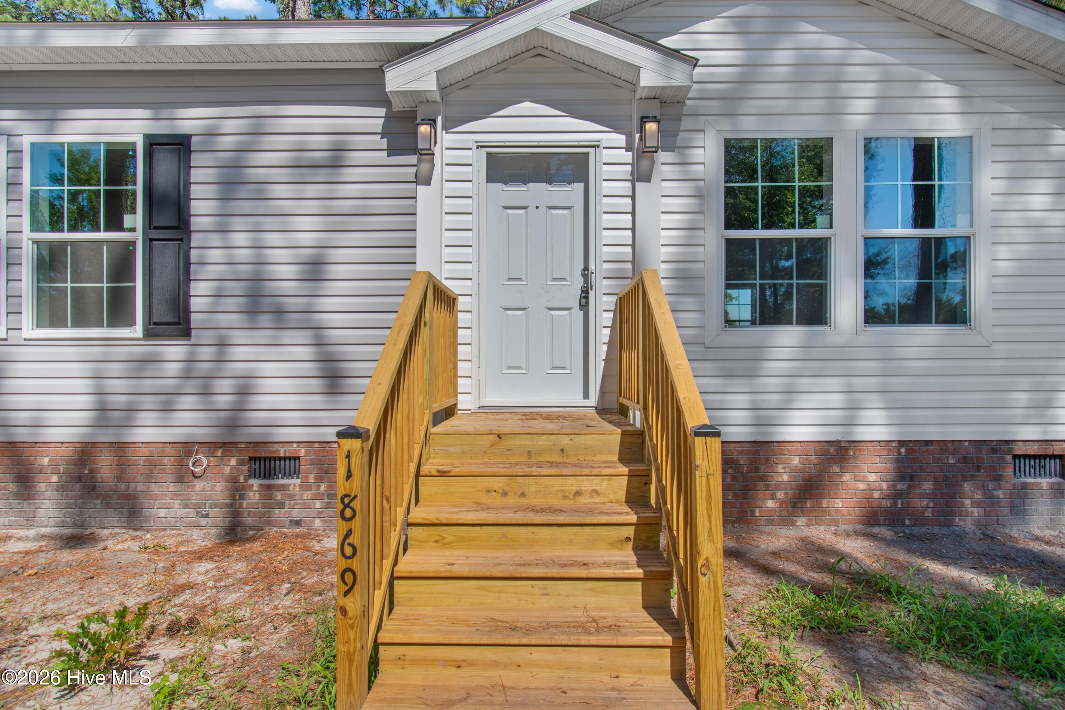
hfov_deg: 86.9
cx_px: 532
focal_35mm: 19
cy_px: 355
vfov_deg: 64.6
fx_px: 562
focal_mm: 13
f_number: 9
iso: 100
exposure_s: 1/320
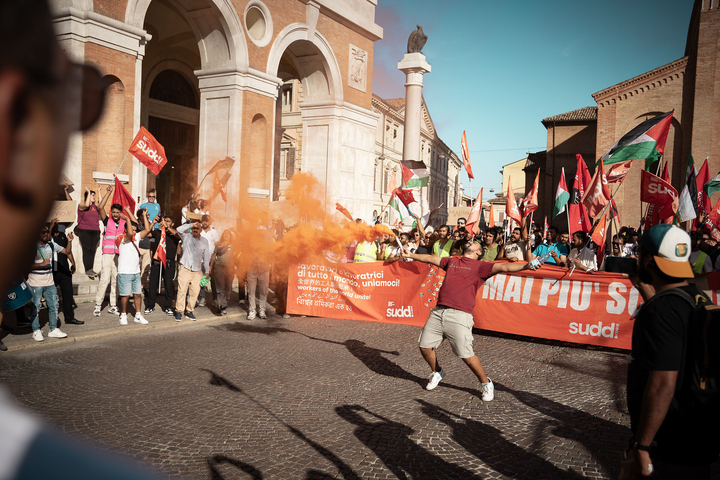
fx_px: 634
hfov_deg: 59.2
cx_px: 360
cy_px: 240
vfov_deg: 41.5
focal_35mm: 32
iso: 100
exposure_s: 1/1250
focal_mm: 31.7
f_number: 3.5
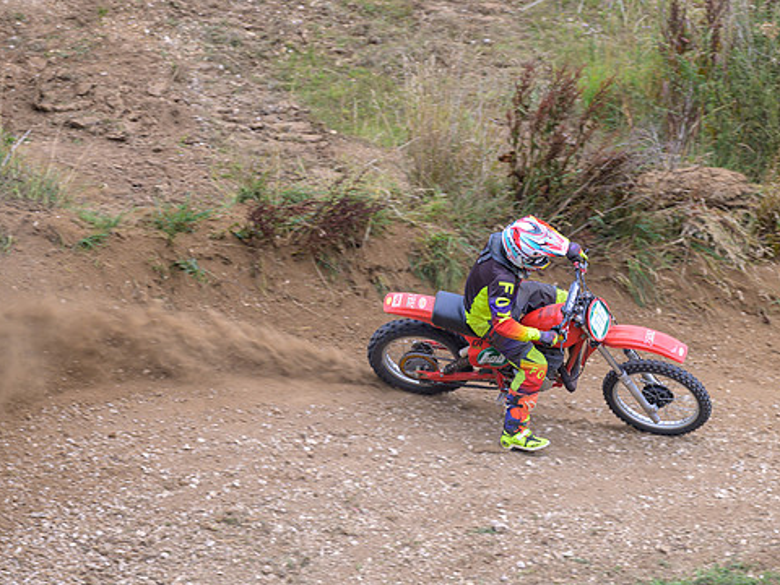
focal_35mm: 431
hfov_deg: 4.6
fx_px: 9712
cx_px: 497
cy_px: 349
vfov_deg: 3.5
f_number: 2.8
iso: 64
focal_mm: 200
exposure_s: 1/400
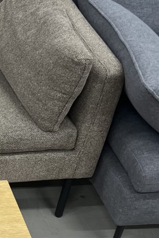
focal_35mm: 99
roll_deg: -1.8
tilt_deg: -40.3
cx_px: -146
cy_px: 179
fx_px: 656
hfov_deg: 12.4
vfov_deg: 20.4
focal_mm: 5.7
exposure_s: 1/60
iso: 100
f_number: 1.5
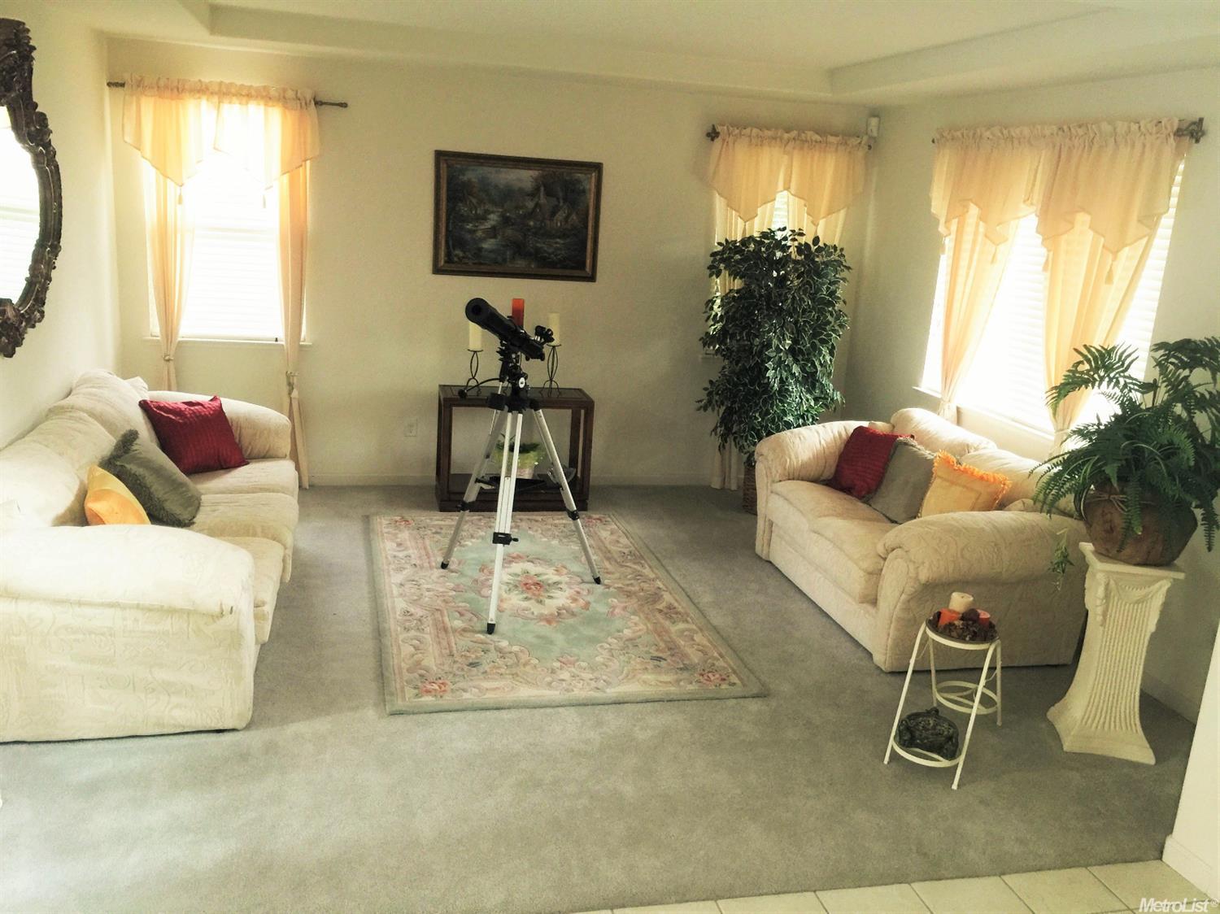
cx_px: 610
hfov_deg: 61.7
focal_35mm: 29
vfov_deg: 48.2
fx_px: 1022
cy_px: 457
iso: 64
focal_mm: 4.15
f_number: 2.2
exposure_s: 1/15
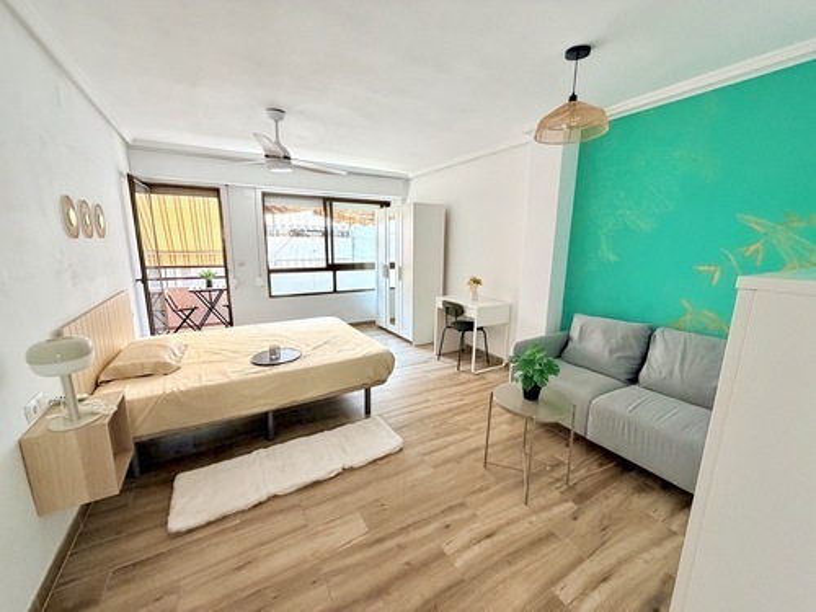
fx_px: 330
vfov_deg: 85.7
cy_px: 306
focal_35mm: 14
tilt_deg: -11.3
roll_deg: -0.7
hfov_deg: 102.1
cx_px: 408
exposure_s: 1/121
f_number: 2.2
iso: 320
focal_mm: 2.22
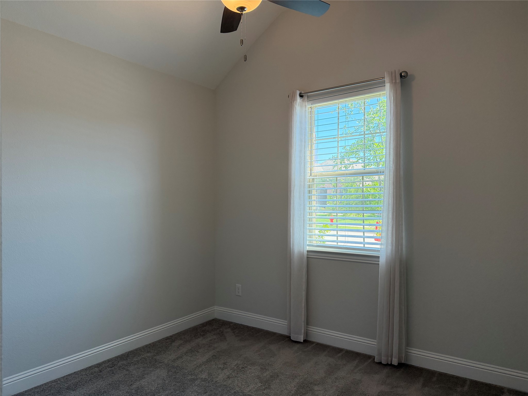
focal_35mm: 24
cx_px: 264
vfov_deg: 56.8
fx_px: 366
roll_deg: +0.5
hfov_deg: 71.6
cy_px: 198
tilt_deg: -0.9
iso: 160
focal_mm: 6.76
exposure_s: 1/213
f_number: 1.78
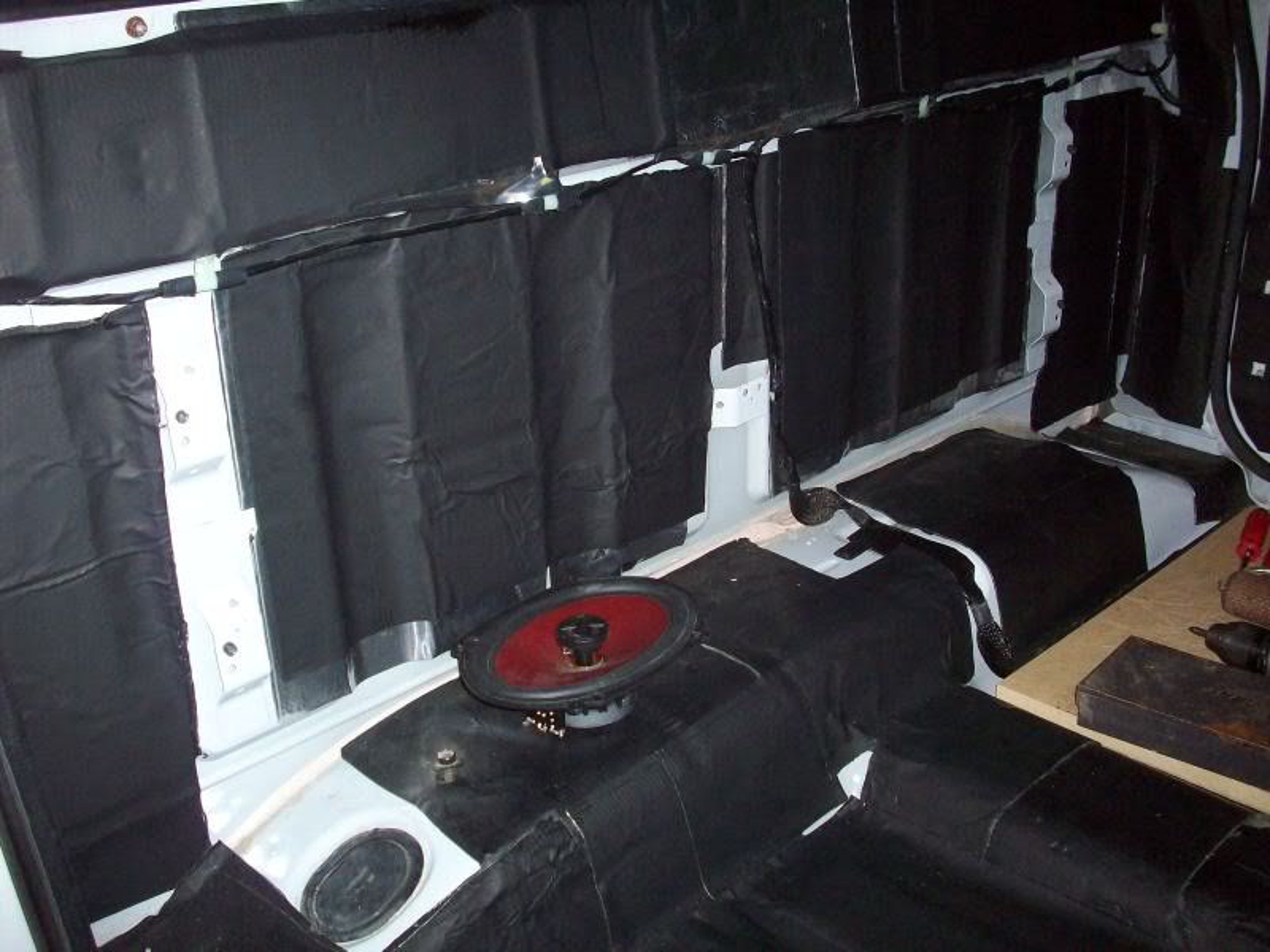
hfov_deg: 50.1
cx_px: 635
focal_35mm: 37
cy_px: 476
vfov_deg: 38.7
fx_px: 1357
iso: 200
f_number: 2.8
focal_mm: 6.2
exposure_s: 1/64
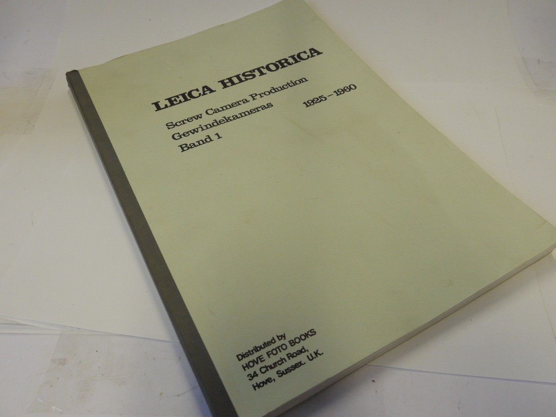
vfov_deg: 49.7
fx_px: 450
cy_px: 208
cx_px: 278
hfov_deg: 63.4
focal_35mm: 28
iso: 800
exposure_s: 1/60
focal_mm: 14
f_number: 10
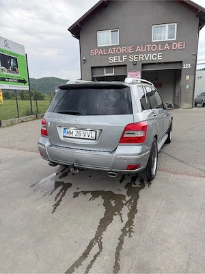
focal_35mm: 24
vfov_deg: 71.6
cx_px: 102
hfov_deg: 56.8
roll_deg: +0.6
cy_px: 137
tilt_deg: -9.8
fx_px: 190
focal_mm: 6.76
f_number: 1.78
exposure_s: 1/222
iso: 160
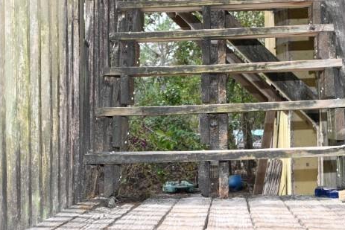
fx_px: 834
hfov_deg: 23.3
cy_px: 35
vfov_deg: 15.6
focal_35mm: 87
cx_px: 217
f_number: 5.6
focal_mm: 28
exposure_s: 1/100
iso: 200
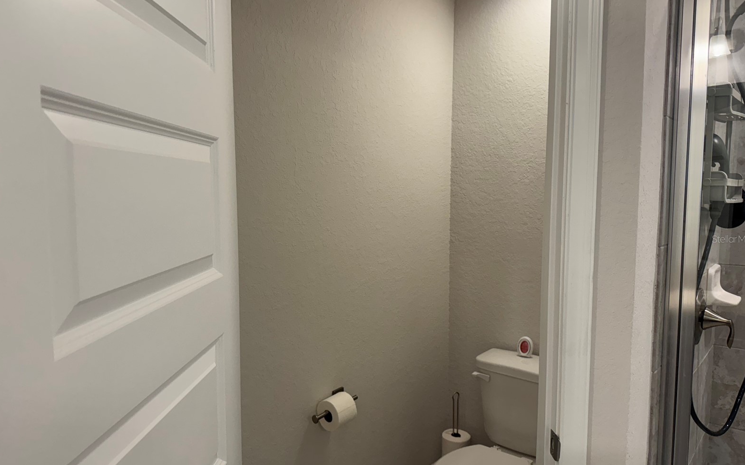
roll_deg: -0.2
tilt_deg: -5.2
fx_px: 528
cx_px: 376
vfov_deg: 47.6
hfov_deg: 70.4
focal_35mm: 26
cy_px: 239
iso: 200
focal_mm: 6.76
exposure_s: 1/120
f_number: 1.78
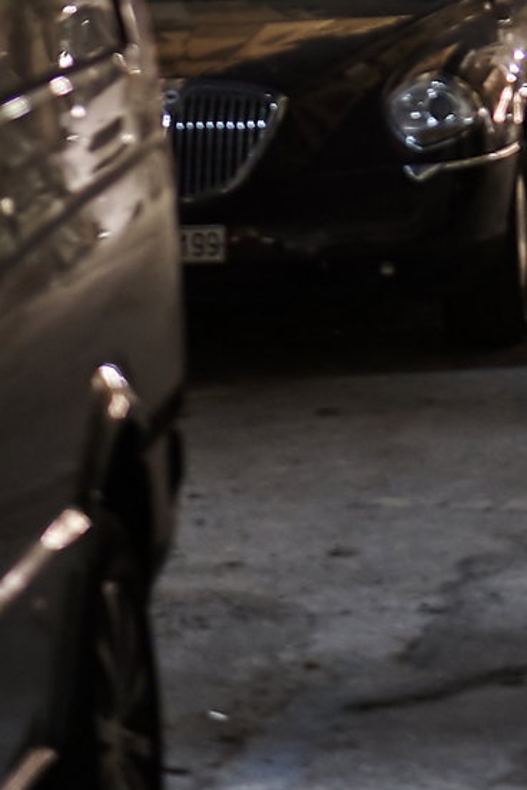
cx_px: 1008
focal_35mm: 239
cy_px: -783
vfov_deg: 8.2
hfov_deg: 5.6
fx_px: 5248
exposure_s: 1/10
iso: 640
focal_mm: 55
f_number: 1.8
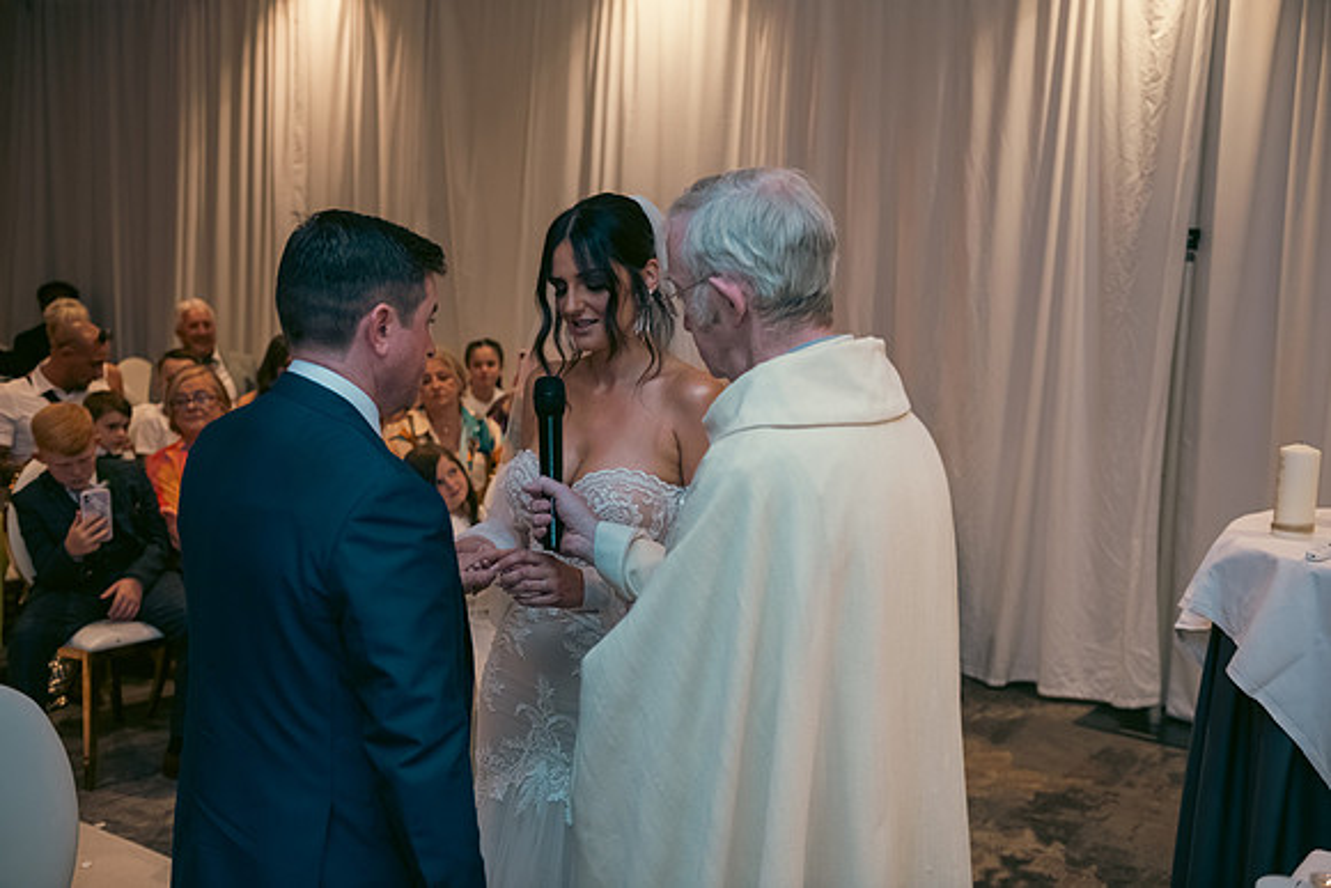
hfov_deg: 48.4
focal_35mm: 40
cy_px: 444
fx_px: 1479
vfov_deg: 33.4
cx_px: 666
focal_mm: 40
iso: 800
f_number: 3.5
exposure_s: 1/160
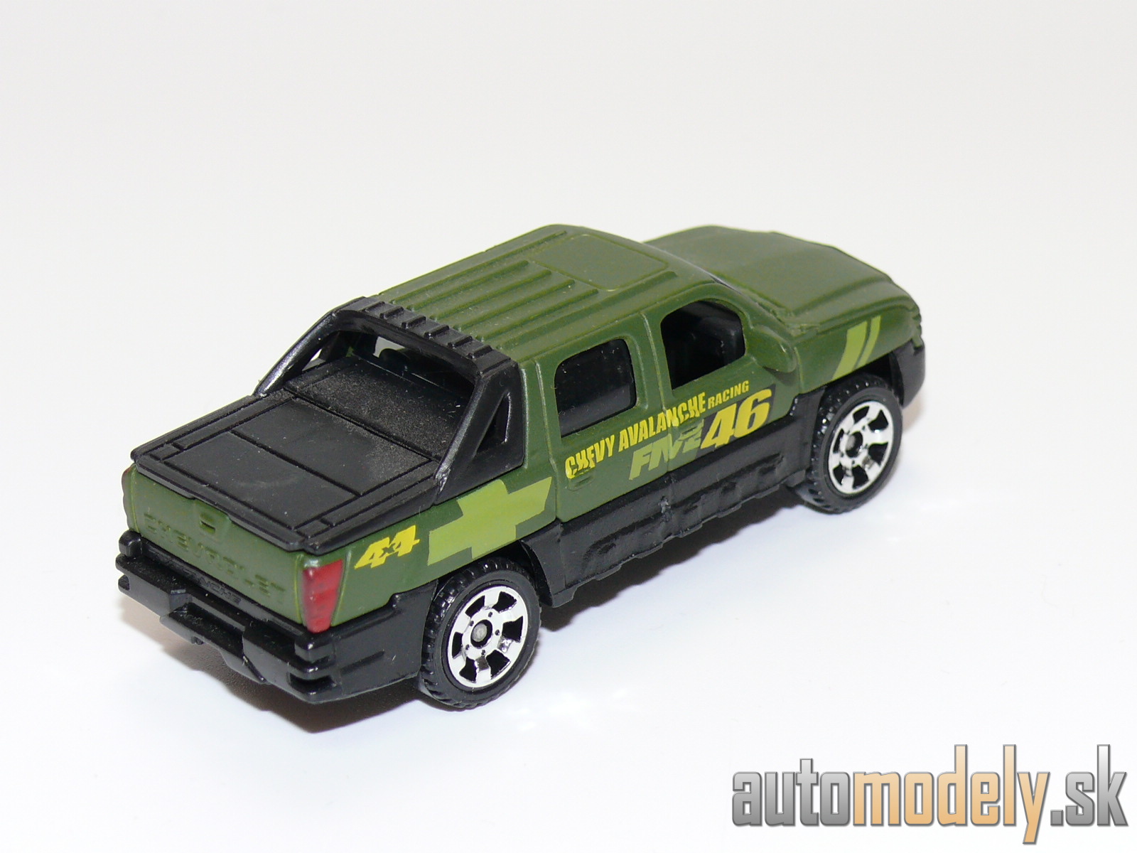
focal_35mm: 95
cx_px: 568
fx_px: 3120
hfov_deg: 20.7
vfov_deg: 15.6
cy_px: 426
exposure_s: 1/30
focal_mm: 12.8
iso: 100
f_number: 4
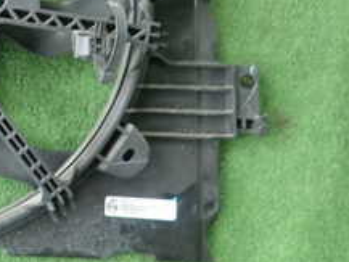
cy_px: 27
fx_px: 696
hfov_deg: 24.5
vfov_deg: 20.9
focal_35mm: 69
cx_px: -108
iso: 160
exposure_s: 1/60
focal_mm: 4.5
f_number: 2
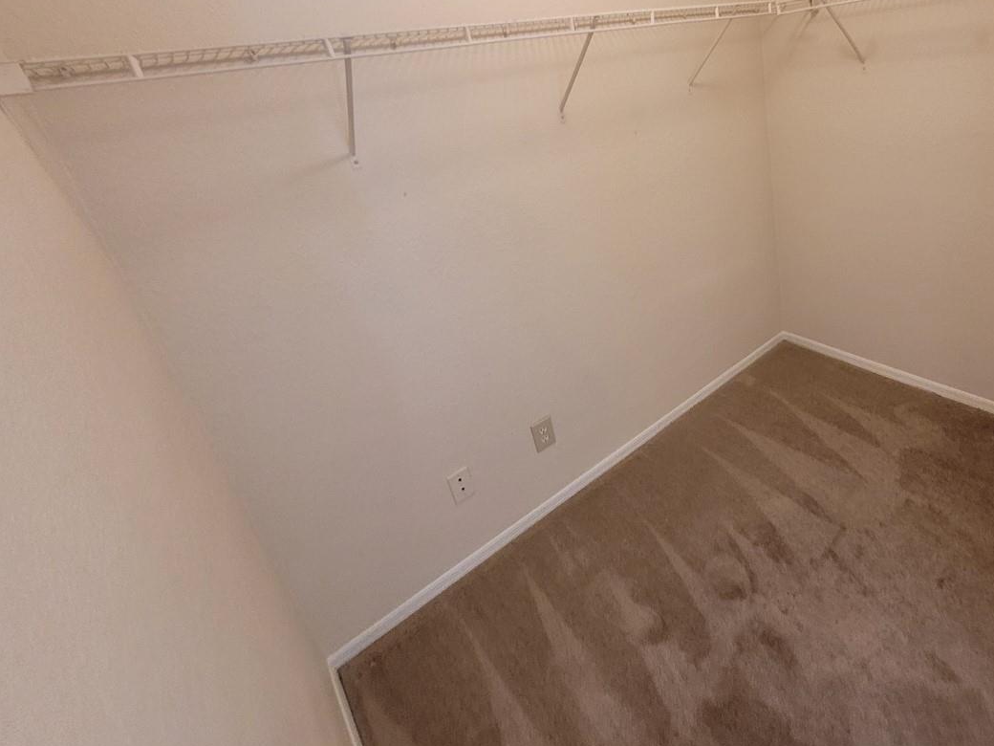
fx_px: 517
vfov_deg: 69.6
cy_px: 249
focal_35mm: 18
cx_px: 687
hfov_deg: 83.7
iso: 320
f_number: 2.2
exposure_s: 1/60
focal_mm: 1.74
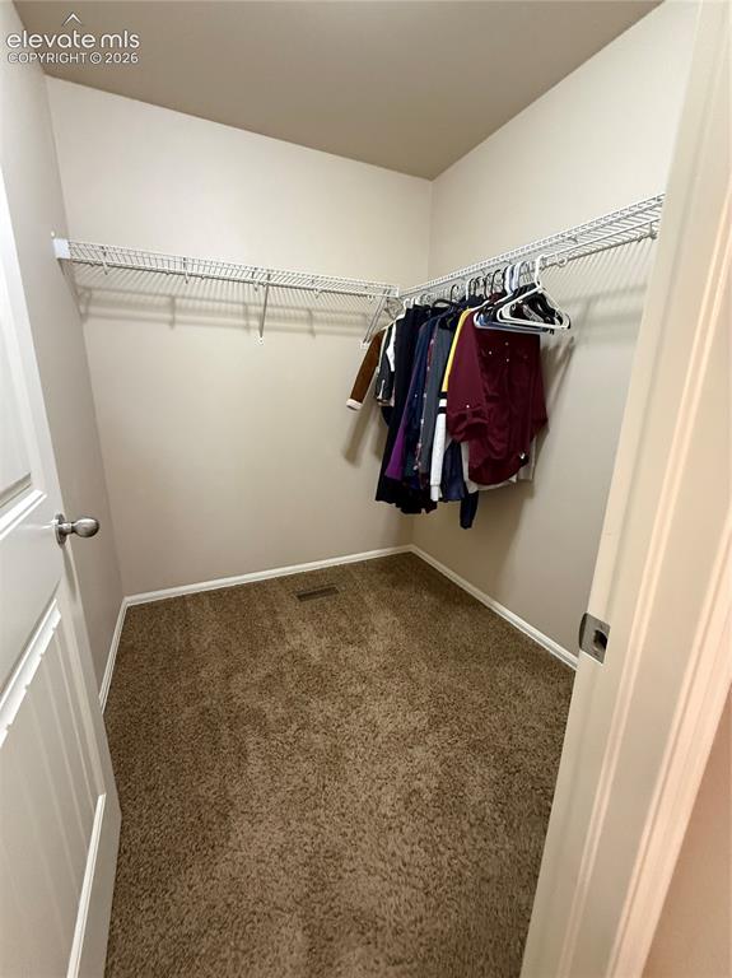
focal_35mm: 14
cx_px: 366
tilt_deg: -13.1
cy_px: 489
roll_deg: -1.6
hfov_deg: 85.6
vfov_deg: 102.1
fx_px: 395
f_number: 2.2
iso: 1000
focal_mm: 2.22
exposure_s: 1/60
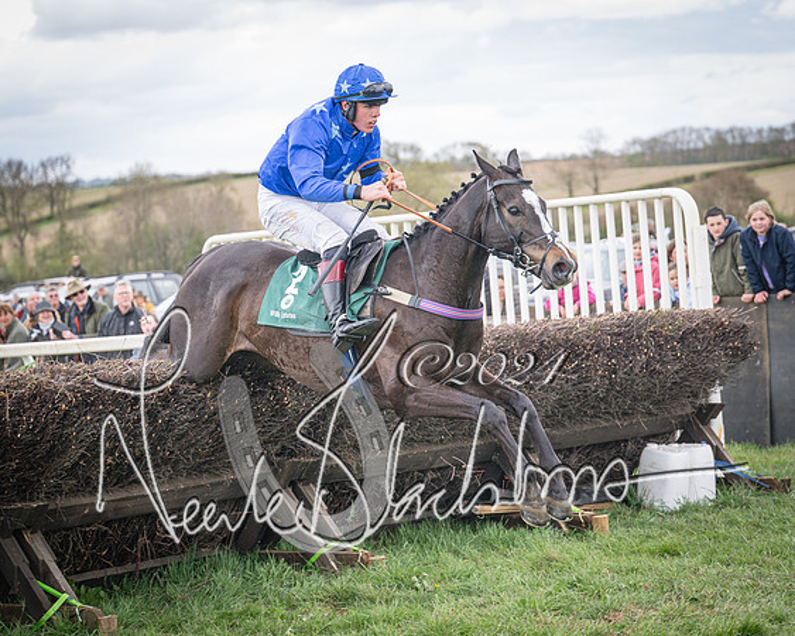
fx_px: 2466
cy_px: 366
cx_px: 469
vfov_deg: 14.7
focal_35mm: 105
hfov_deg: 18.3
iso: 400
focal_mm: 70
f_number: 2.8
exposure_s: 1/1250
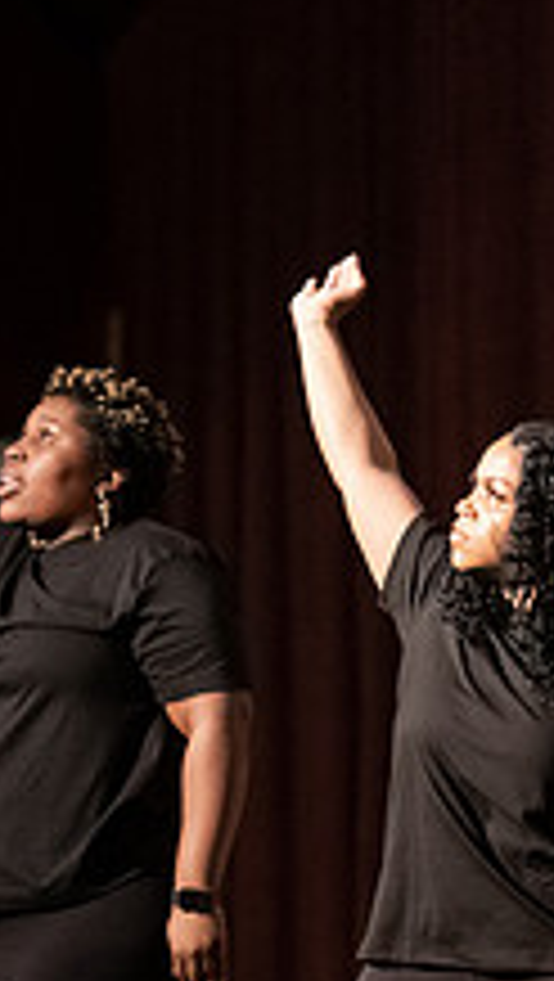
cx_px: 459
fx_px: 8859
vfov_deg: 6.3
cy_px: 799
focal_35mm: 340
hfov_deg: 3.6
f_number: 2.8
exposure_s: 1/100
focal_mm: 122
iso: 10000
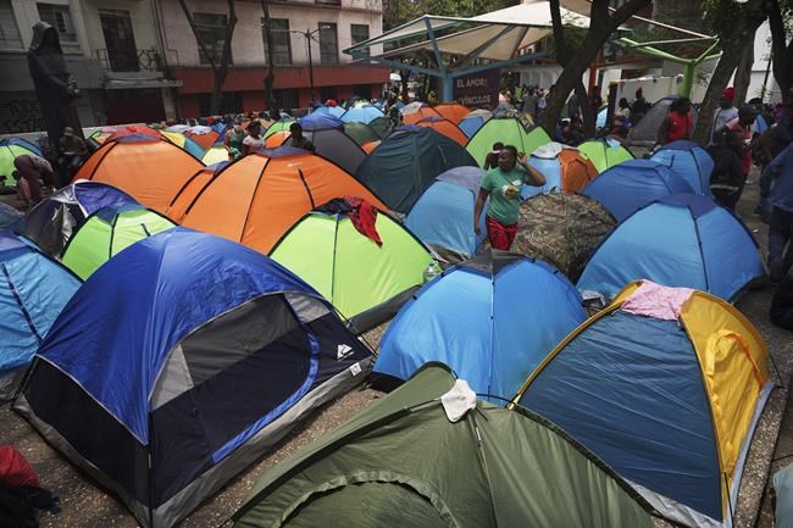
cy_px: 264
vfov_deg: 55.1
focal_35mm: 23
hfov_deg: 76.1
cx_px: 396
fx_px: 506
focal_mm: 23
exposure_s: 1/160
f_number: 6.3
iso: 100
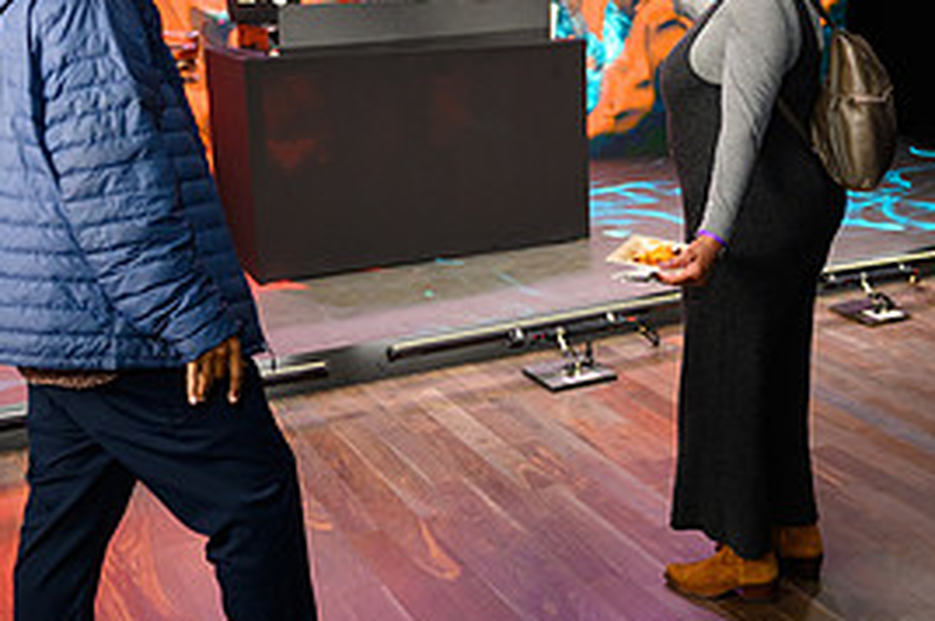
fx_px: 1349
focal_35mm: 52
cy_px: 115
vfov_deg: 25.4
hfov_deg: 37.1
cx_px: 722
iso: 1250
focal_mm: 24
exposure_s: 1/200
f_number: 3.2
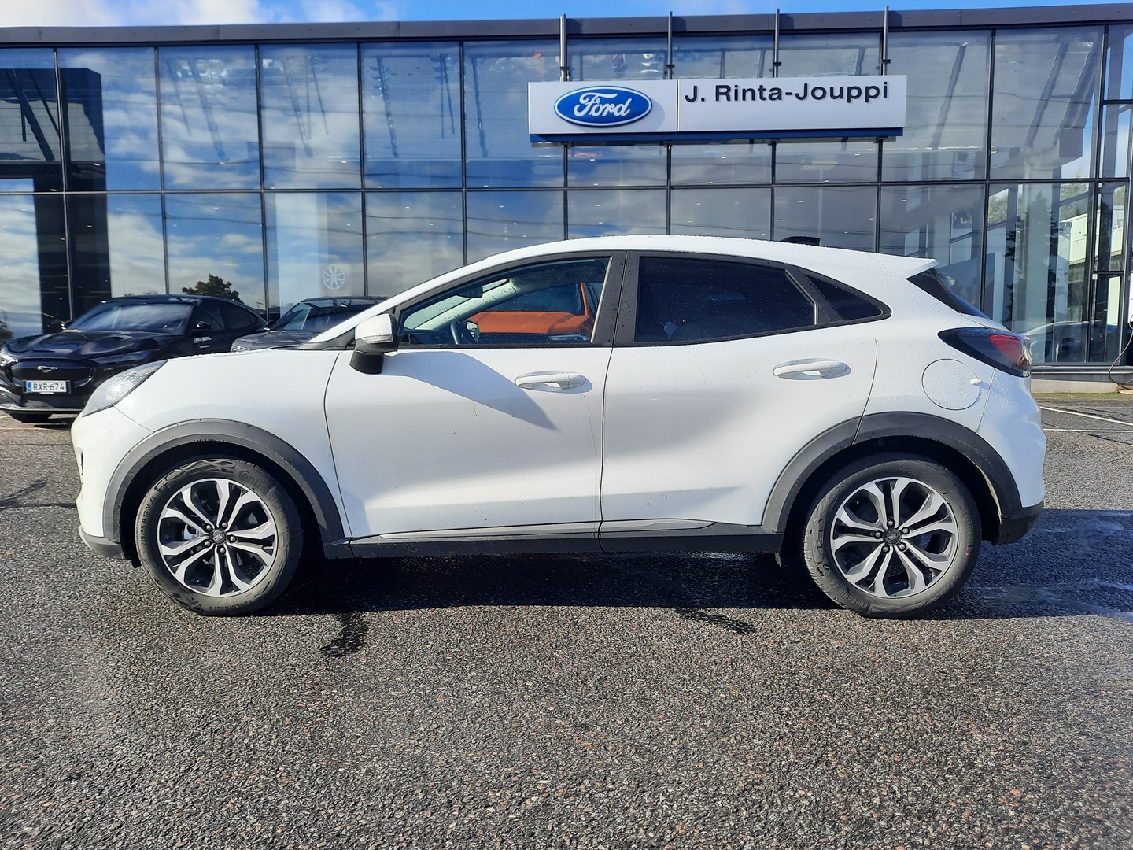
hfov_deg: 69.4
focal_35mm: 25
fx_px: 818
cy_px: 425
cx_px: 566
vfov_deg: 54.9
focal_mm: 4.6
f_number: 2
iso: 32
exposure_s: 1/901
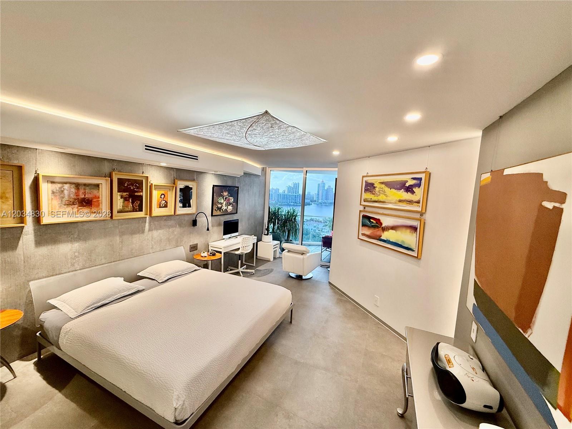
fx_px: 231
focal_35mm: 14
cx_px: 286
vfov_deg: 85.7
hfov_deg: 102.1
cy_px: 214
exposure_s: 1/120
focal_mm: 2.22
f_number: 2.2
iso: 125
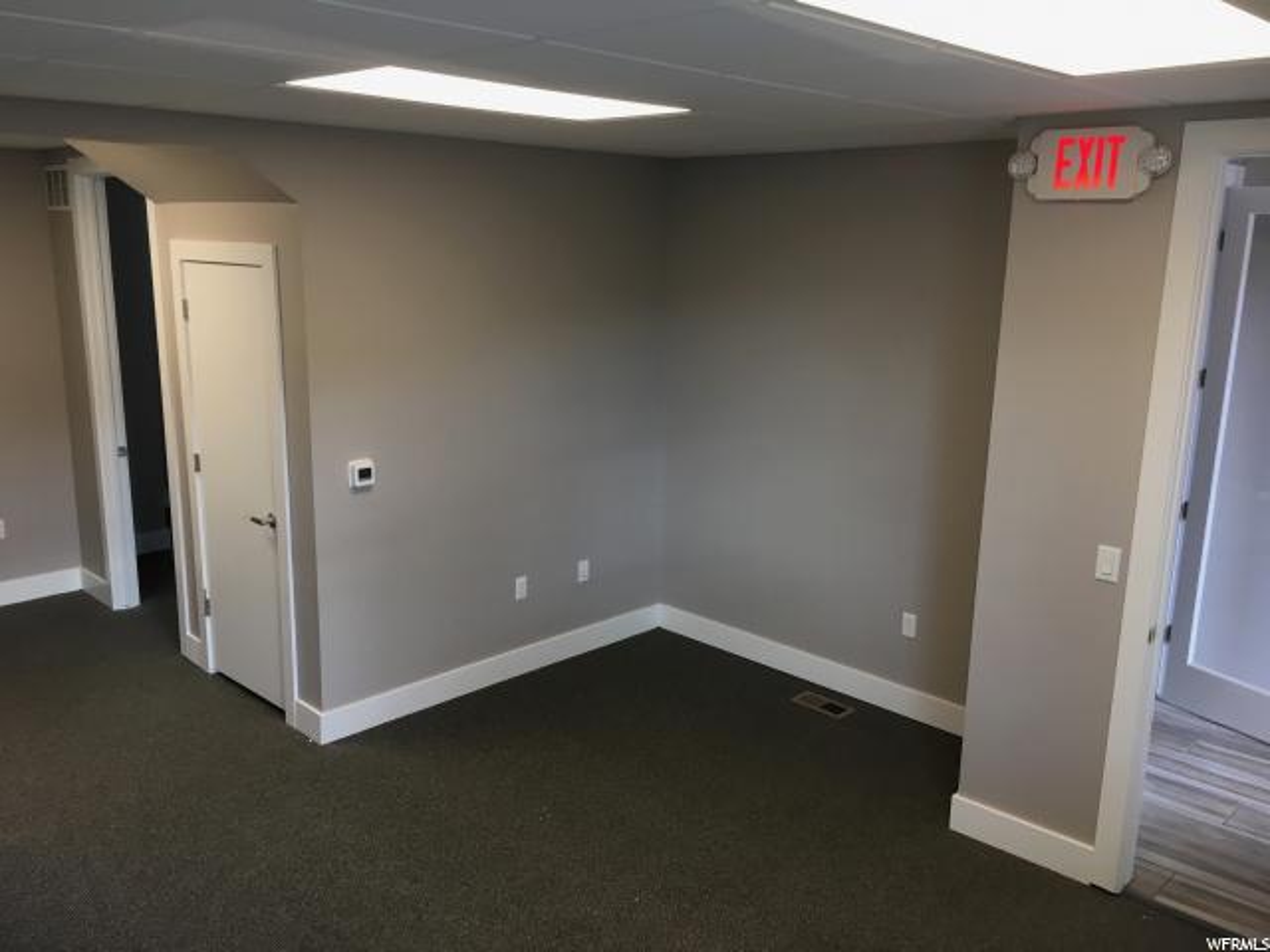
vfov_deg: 48.2
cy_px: 476
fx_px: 1064
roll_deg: -1.4
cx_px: 635
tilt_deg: -11.5
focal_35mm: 29
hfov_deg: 61.7
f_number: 2.2
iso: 25
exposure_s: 1/30
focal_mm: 4.15
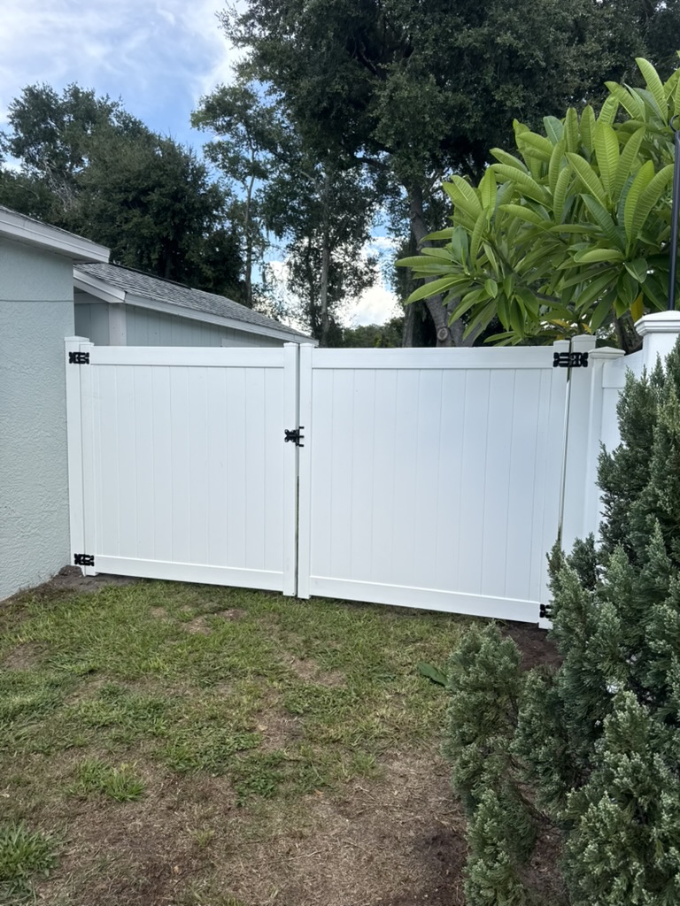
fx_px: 629
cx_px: 340
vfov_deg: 71.6
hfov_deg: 56.8
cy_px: 453
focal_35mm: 24
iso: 80
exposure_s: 1/2611
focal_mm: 6.76
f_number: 1.78
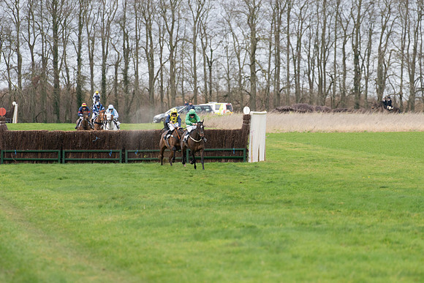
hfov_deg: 5.5
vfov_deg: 3.7
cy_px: 142
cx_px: 212
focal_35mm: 376
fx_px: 4429
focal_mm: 251
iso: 500
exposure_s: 1/1250
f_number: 4
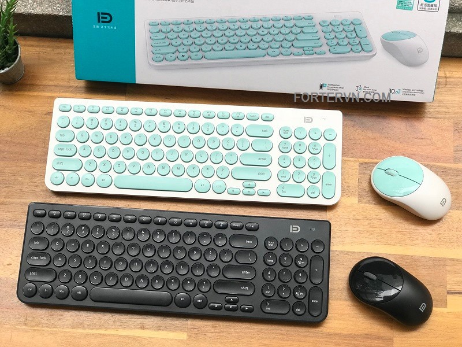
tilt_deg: -71.4
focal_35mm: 57
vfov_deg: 25.7
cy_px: 174
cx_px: 231
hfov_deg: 33.8
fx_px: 761
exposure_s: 1/113
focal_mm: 6.6
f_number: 2.8
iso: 20
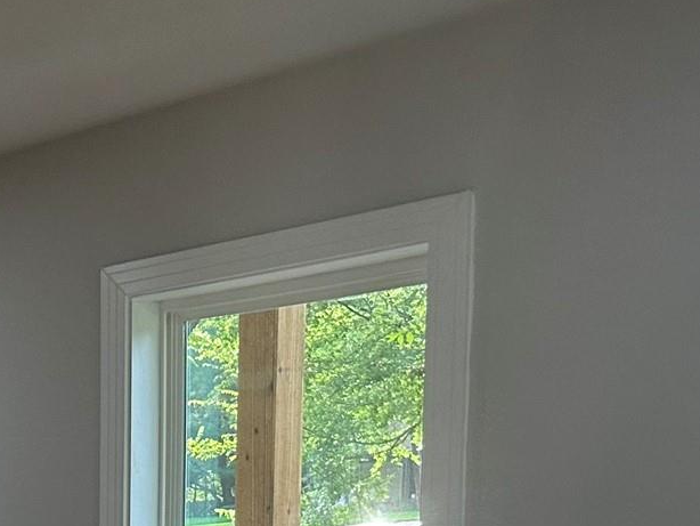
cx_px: -414
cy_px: 788
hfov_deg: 20.2
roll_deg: +3.2
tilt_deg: -8.6
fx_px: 1618
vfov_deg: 16.8
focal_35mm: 80
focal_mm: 6.86
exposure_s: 1/120
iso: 160
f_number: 1.78
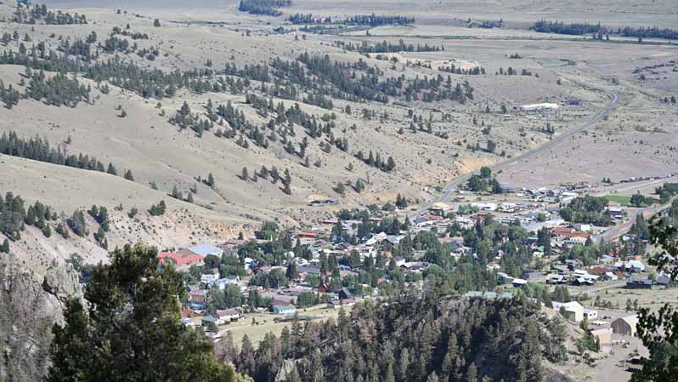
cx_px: 339
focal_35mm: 126
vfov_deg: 9.6
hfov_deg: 17.0
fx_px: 2265
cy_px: 192
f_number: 5
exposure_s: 1/800
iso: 64
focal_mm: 120
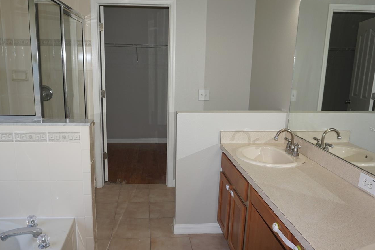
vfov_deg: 44.9
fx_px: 302
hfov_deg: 63.5
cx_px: 168
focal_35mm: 29
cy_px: 129
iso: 200
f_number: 4
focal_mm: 16
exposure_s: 1/160
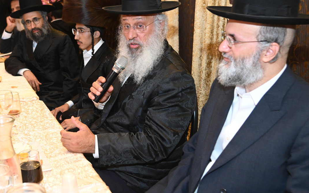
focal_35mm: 47
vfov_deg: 27.4
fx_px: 396
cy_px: 75
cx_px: 109
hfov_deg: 42.2
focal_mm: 35
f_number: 5
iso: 3200
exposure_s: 1/200
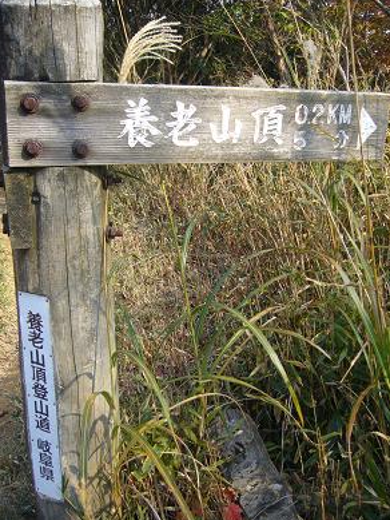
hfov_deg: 37.7
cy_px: 253
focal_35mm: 38
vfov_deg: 49.0
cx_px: 201
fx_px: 571
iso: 80
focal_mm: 5.8
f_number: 2.8
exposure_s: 1/400
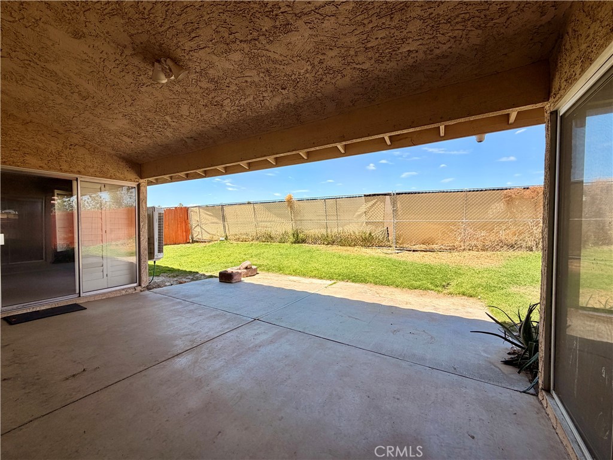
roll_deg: +0.8
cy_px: 230
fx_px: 248
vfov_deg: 85.7
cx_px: 306
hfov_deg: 102.1
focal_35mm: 14
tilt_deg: -1.9
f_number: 2.2
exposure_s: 1/734
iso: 40
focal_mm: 2.22
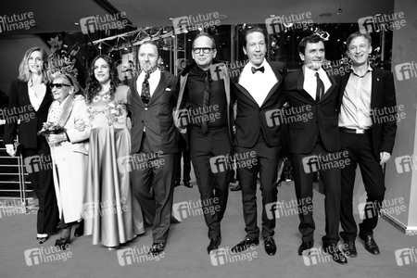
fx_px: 278
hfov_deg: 73.7
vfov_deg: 53.1
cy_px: 139
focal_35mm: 24
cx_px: 208
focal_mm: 24
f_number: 4
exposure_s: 1/40
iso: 2000
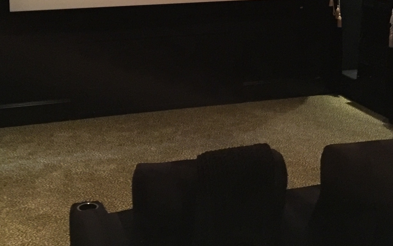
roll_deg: -0.4
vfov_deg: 21.5
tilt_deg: -8.7
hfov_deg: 35.1
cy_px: -5
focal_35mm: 58
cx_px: 177
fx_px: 621
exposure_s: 1/4
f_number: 2.2
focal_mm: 4.15
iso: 400
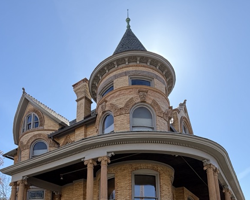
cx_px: 111
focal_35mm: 30
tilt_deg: +11.8
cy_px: 201
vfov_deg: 41.9
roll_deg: +0.0
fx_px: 222
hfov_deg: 58.6
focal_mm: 2.22
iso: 40
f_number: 2.2
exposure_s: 1/770
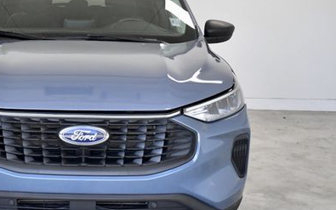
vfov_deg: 19.7
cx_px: 77
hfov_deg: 30.4
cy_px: 89
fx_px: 604
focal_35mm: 66
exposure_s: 1/1250
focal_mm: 27
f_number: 4.5
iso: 2500
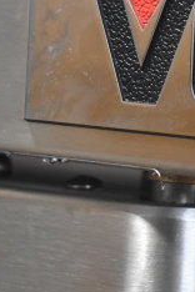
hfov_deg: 6.3
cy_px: 54
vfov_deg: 9.5
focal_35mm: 215
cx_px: 346
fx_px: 1749
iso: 2500
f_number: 5.6
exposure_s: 1/100
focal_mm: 55
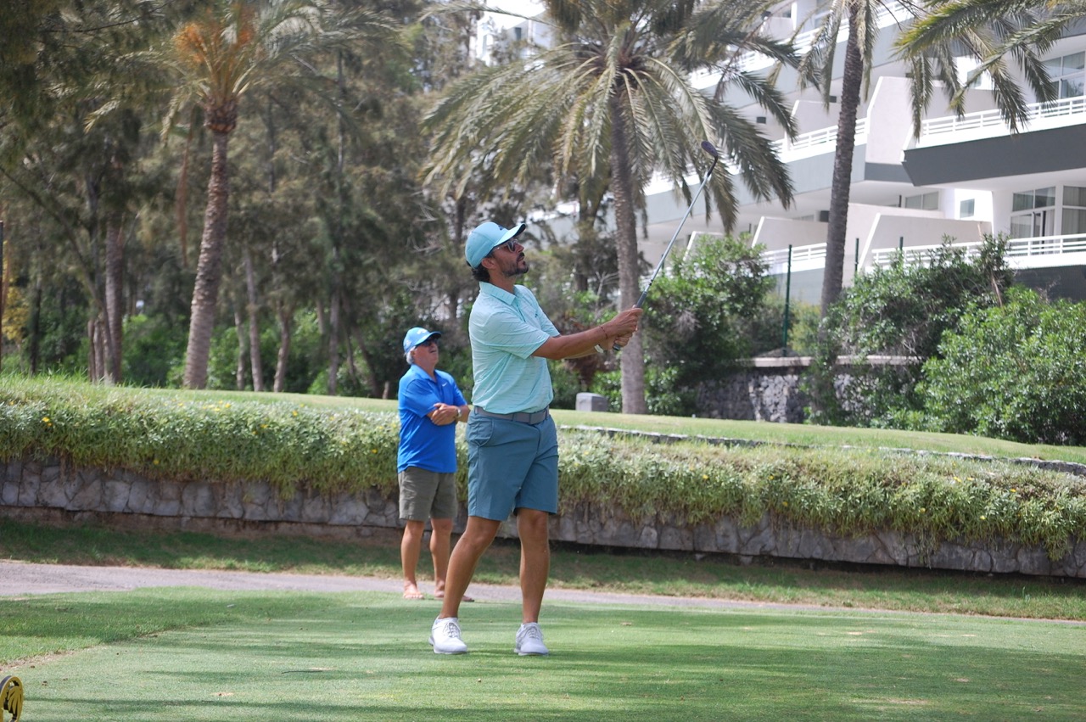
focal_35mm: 99
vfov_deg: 13.8
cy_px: 361
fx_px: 2984
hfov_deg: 20.6
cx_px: 543
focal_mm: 66
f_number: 5.6
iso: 280
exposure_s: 1/500
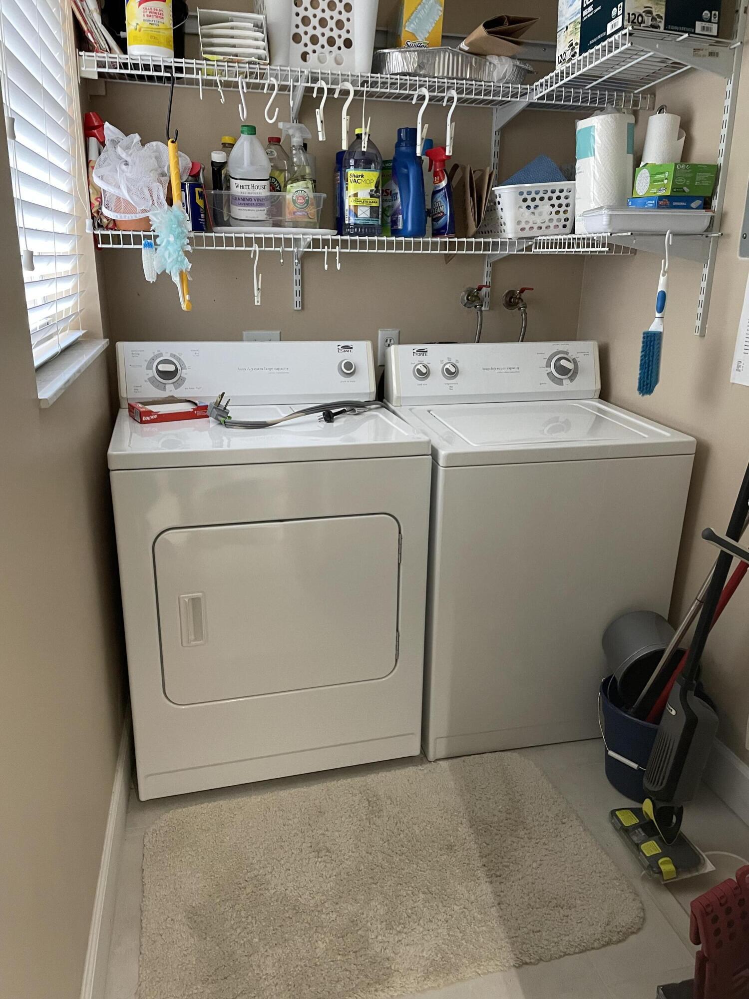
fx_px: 750
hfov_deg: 53.1
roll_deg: -1.6
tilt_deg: -17.7
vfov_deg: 67.3
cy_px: 500
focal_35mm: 26
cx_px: 374
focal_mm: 4.2
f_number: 1.6
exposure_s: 1/60
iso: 250
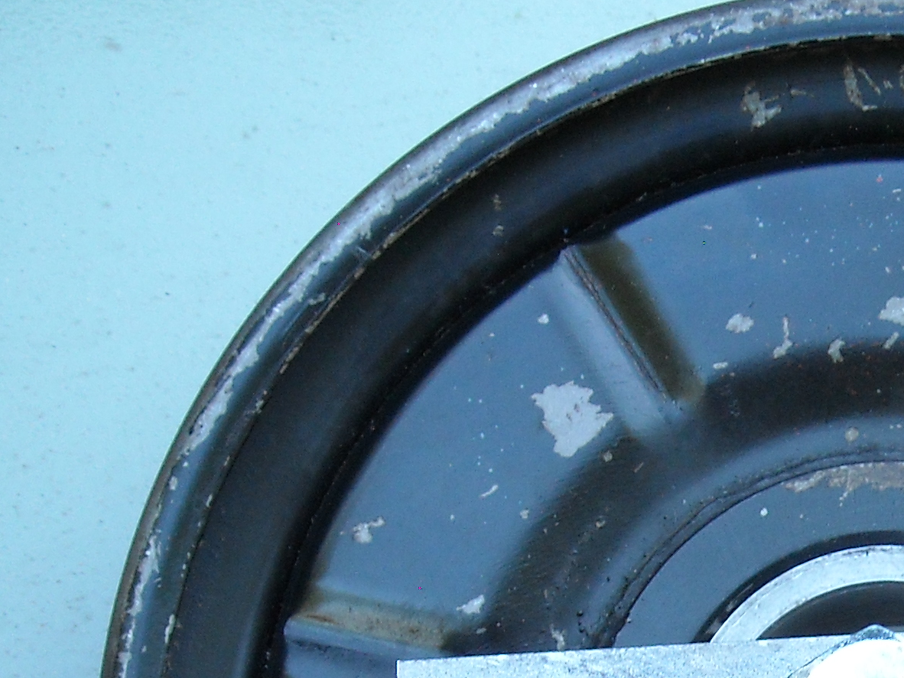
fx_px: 2376
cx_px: 890
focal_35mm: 91
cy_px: 786
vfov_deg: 15.7
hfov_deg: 20.9
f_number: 2.8
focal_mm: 5.7
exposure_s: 1/60
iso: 141
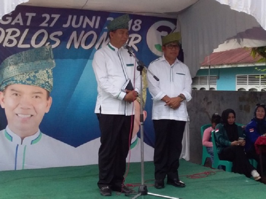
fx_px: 238
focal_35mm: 31
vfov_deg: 45.4
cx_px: 133
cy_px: 100
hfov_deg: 58.4
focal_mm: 3.3
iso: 50
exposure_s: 1/120
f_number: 2.2
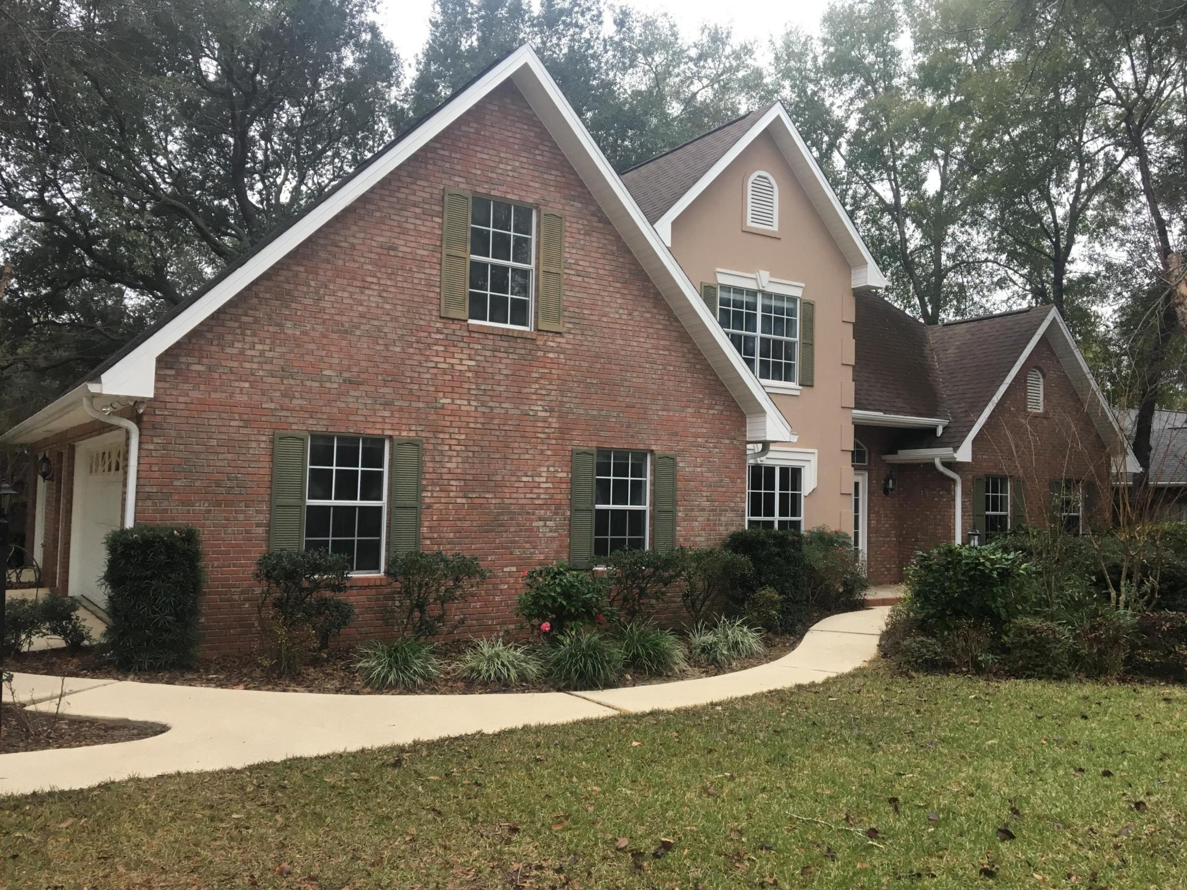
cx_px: 594
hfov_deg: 61.7
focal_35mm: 29
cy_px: 445
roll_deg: -1.5
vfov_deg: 48.2
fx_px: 994
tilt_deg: +3.2
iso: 25
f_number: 2.2
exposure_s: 1/30
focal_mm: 4.15
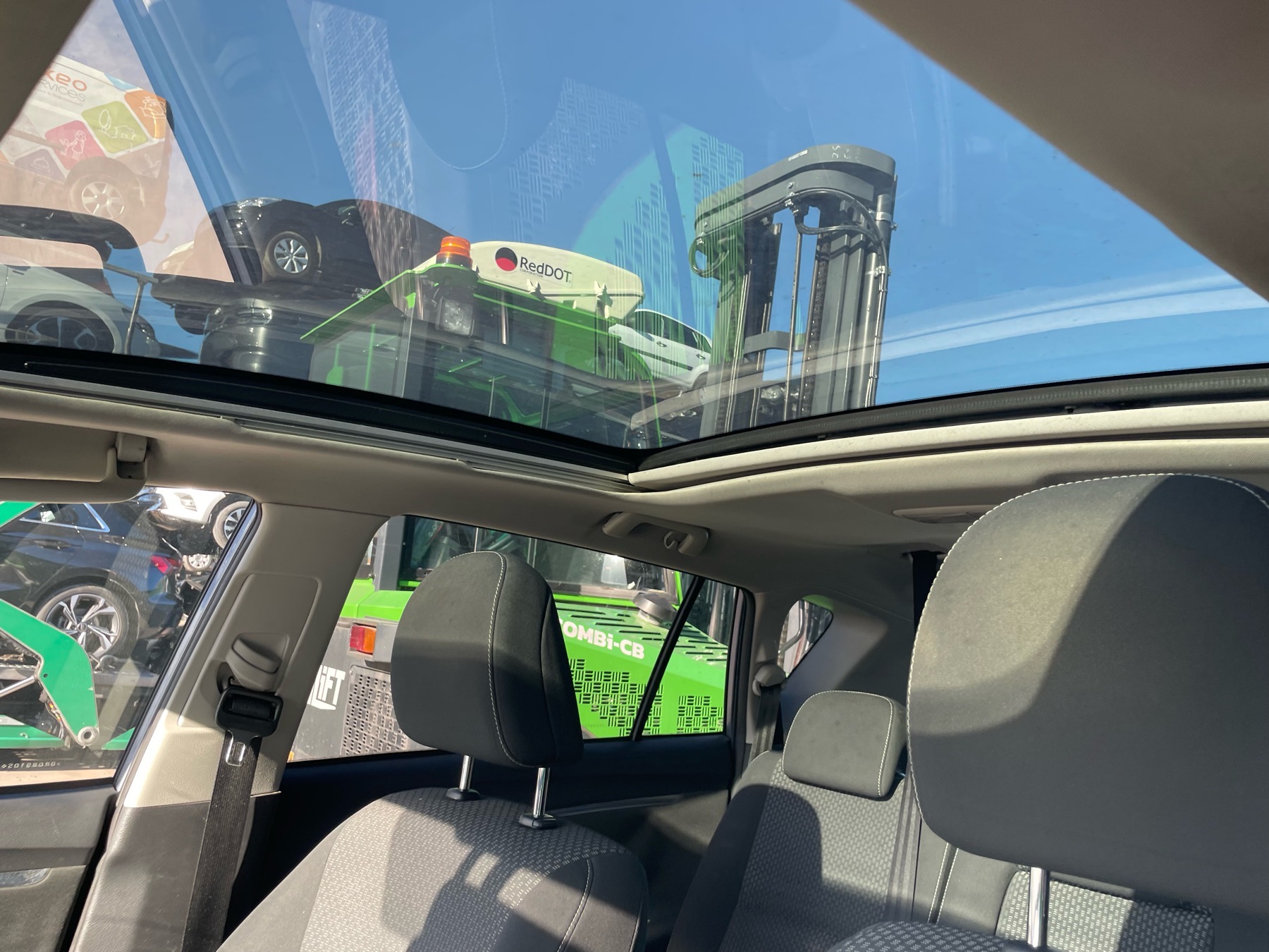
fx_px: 953
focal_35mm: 26
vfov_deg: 53.1
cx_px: 634
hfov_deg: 67.3
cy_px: 476
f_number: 1.6
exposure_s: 1/132
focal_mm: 4.2
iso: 32
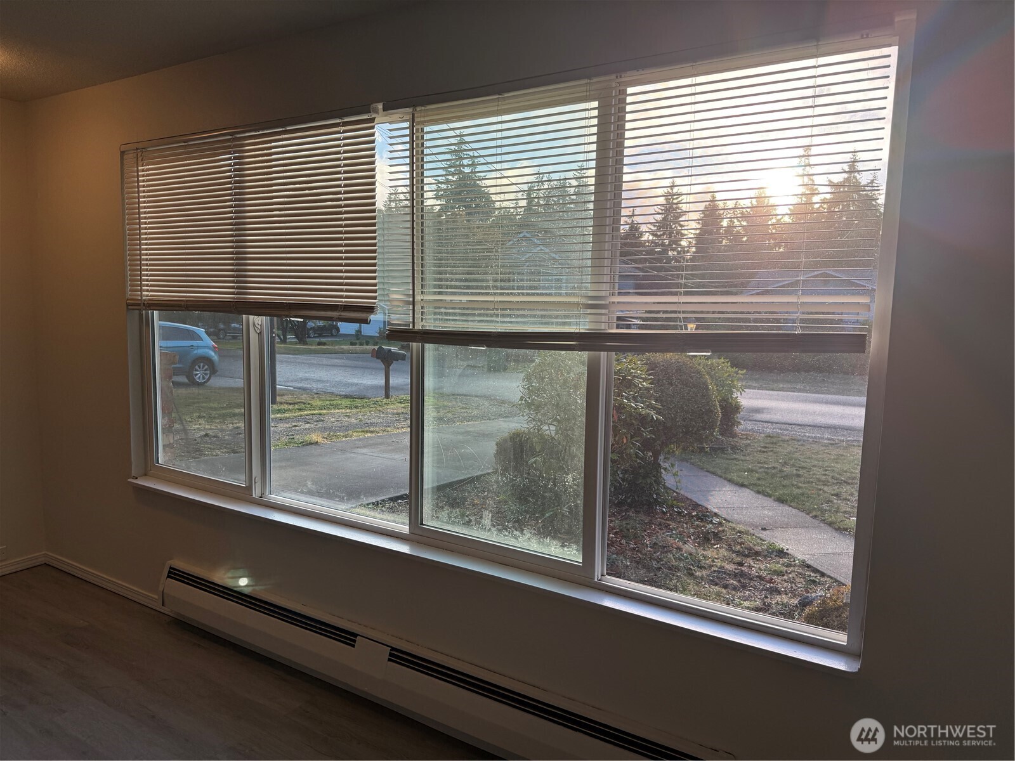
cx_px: 508
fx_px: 704
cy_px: 380
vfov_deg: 56.8
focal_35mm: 24
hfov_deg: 71.6
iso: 100
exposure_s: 1/643
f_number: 1.78
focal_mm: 6.76
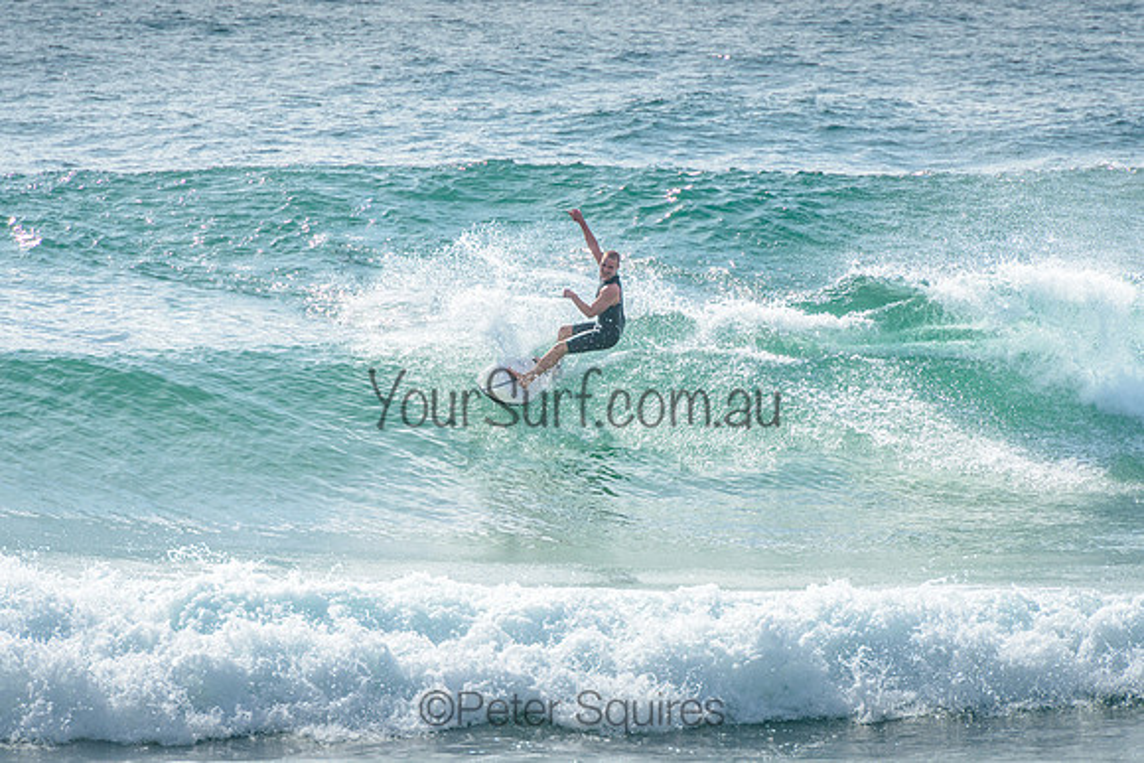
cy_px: 357
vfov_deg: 2.8
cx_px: 561
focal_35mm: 490
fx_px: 15588
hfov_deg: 4.2
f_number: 8
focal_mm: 400
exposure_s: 1/1600
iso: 200
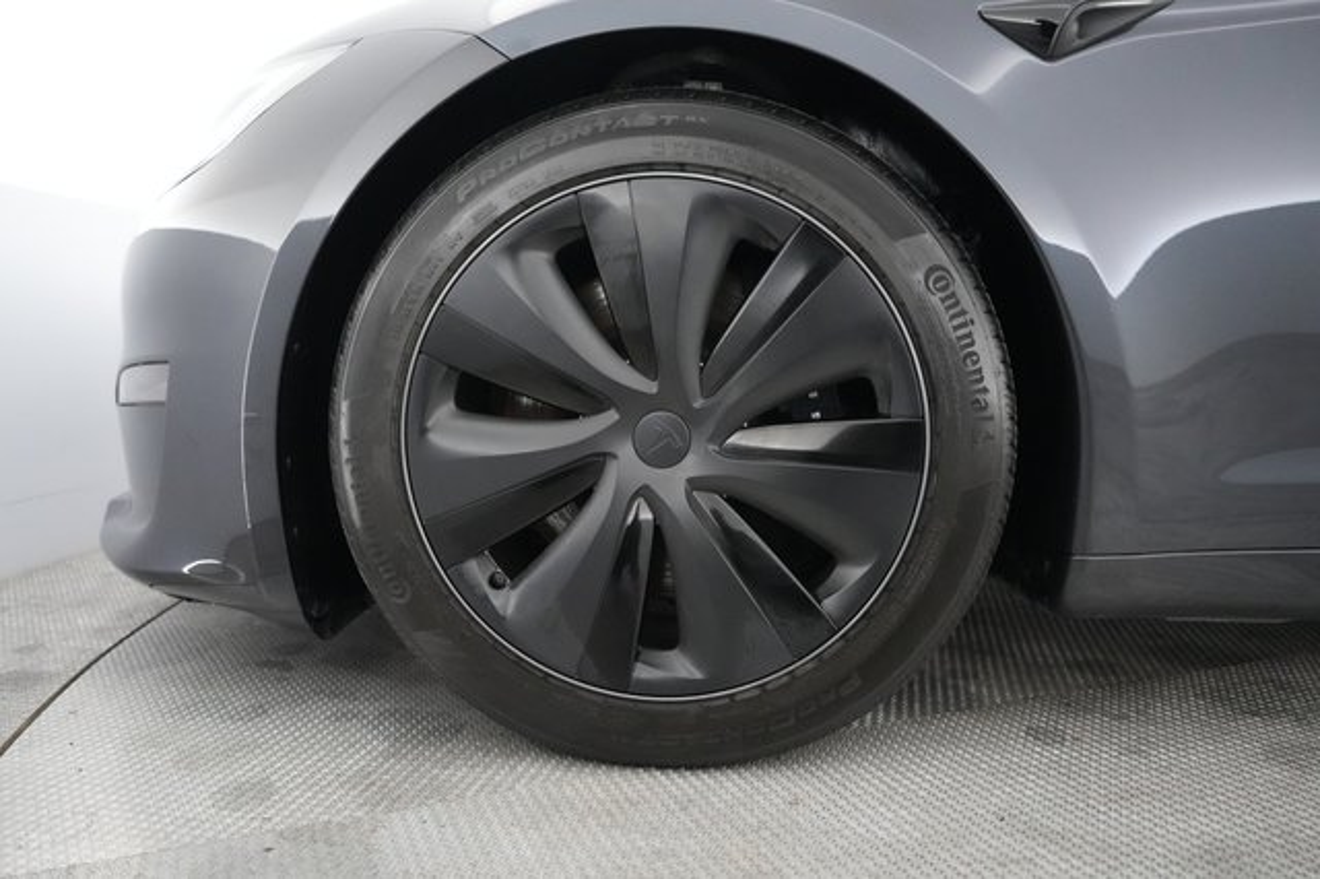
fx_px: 989
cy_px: 440
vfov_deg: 47.9
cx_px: 660
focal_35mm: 27
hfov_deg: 67.4
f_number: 2.8
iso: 8000
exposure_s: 1/160
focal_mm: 27
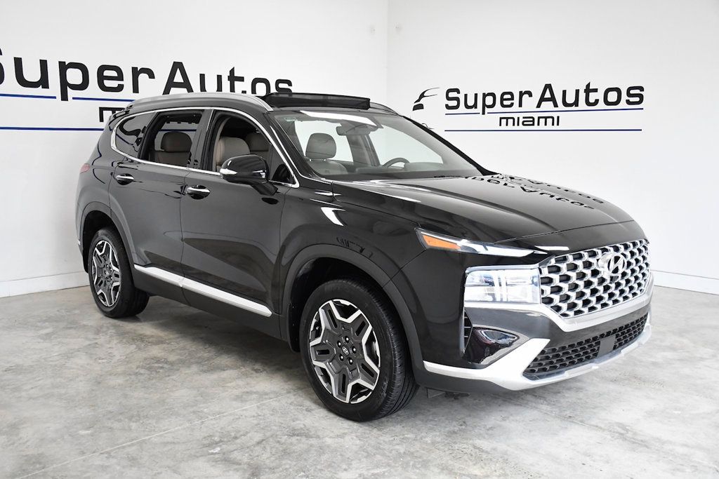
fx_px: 679
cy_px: 240
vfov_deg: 38.9
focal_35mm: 34
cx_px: 360
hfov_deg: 55.8
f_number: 4.5
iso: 2500
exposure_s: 1/1000
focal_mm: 23
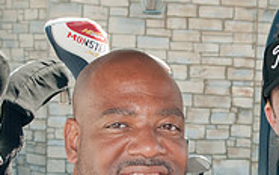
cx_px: 253
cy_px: 169
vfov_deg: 10.6
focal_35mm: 123
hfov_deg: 16.7
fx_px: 936
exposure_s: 1/100
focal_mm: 24
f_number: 5
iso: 200
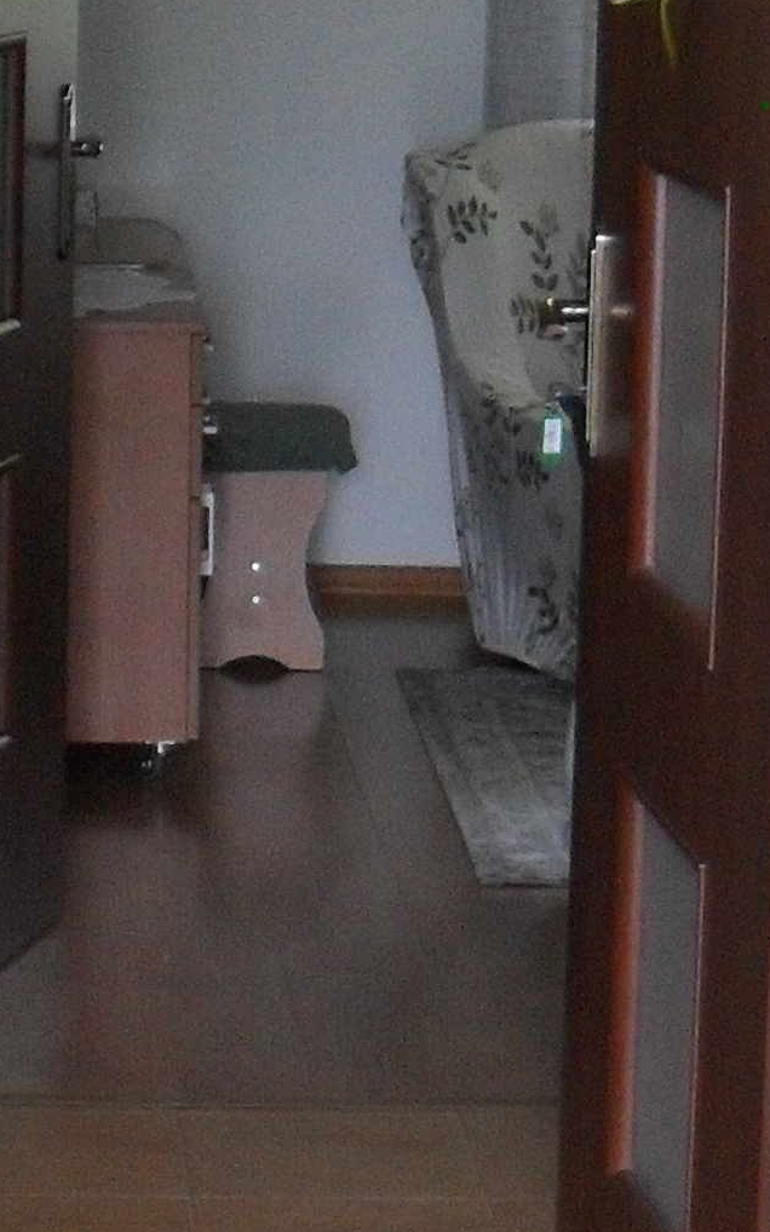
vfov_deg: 15.7
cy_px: 490
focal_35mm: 133
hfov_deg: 9.8
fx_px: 4467
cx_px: 148
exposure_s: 1/45
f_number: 3.2
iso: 200
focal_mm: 6.3
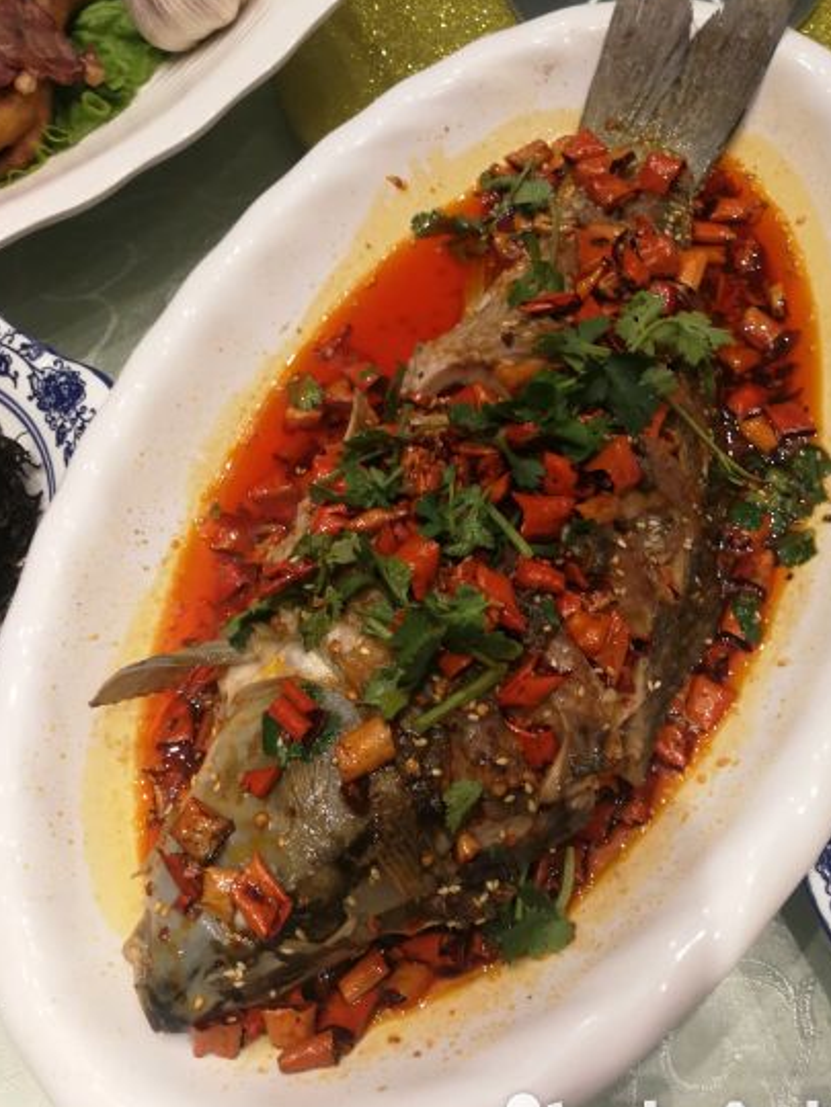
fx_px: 1120
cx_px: 463
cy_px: 531
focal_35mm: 35
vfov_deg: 52.6
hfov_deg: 40.6
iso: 160
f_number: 2.2
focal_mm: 3.95
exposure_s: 1/50
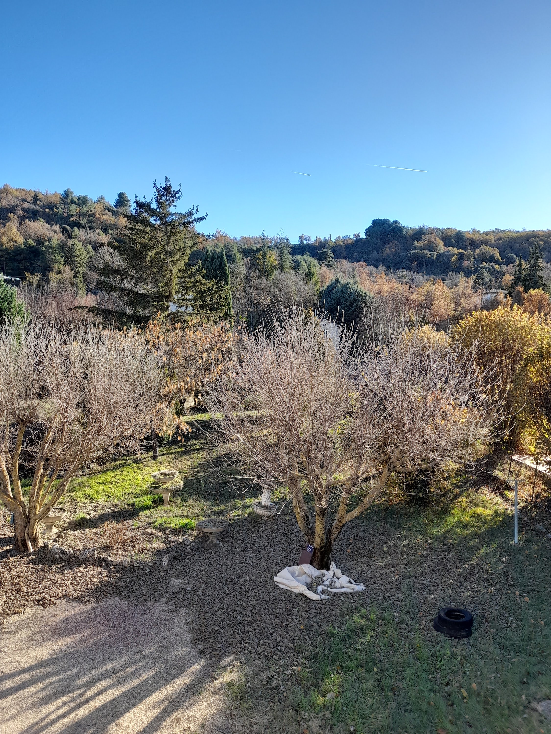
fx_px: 531
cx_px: 276
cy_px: 367
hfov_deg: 54.9
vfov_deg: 69.4
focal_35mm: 25
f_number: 2
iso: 20
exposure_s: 1/253
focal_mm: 4.6
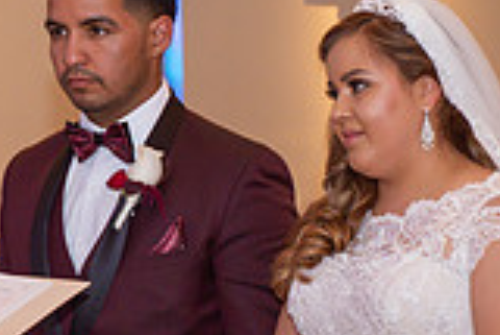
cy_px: 238
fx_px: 3517
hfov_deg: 8.1
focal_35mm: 253
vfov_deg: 5.4
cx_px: 209
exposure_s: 1/60
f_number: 5
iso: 1250
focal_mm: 70
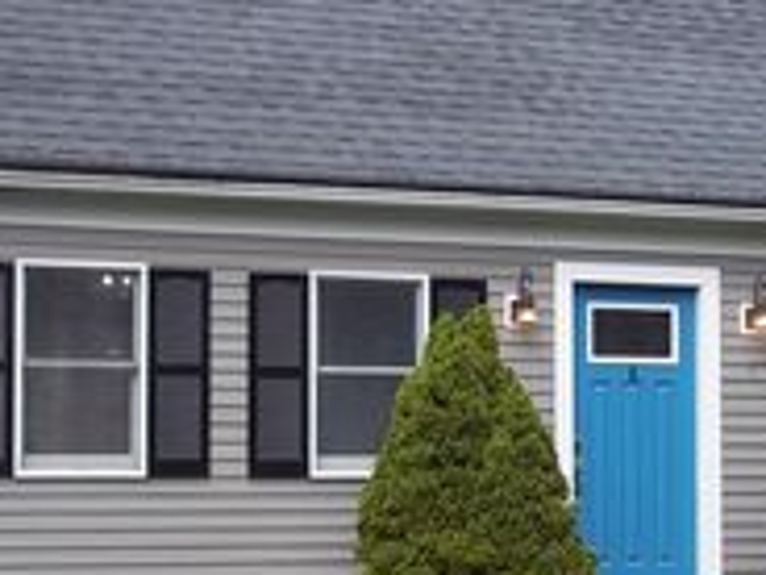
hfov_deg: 19.9
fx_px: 2169
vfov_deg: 15.1
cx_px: 570
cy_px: 381
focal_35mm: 98
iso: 80
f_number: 3.1
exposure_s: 1/400
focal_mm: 6.5
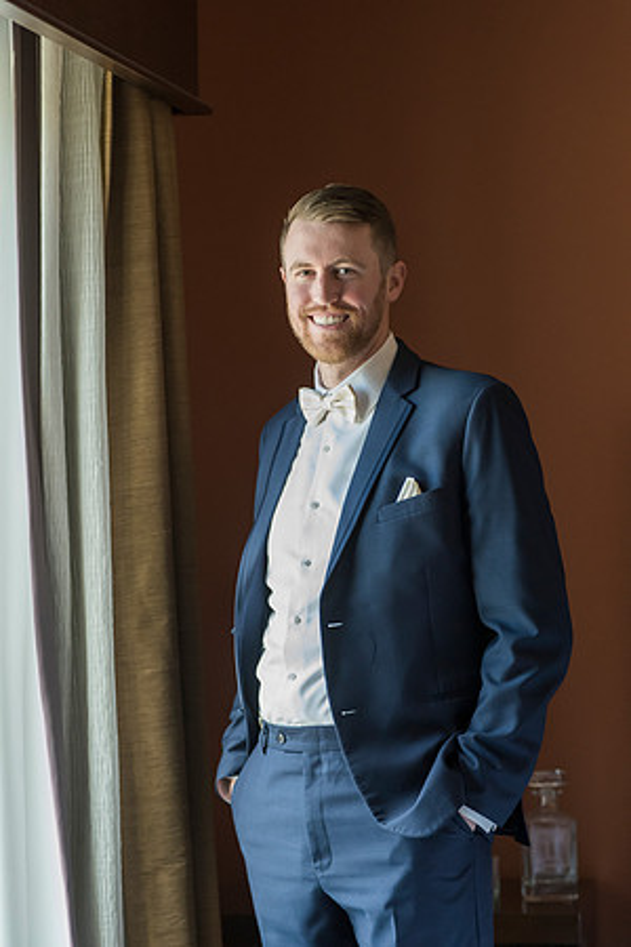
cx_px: 316
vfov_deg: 19.5
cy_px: 474
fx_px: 2760
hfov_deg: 13.0
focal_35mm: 105
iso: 2500
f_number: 3.5
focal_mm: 105
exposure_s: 1/640
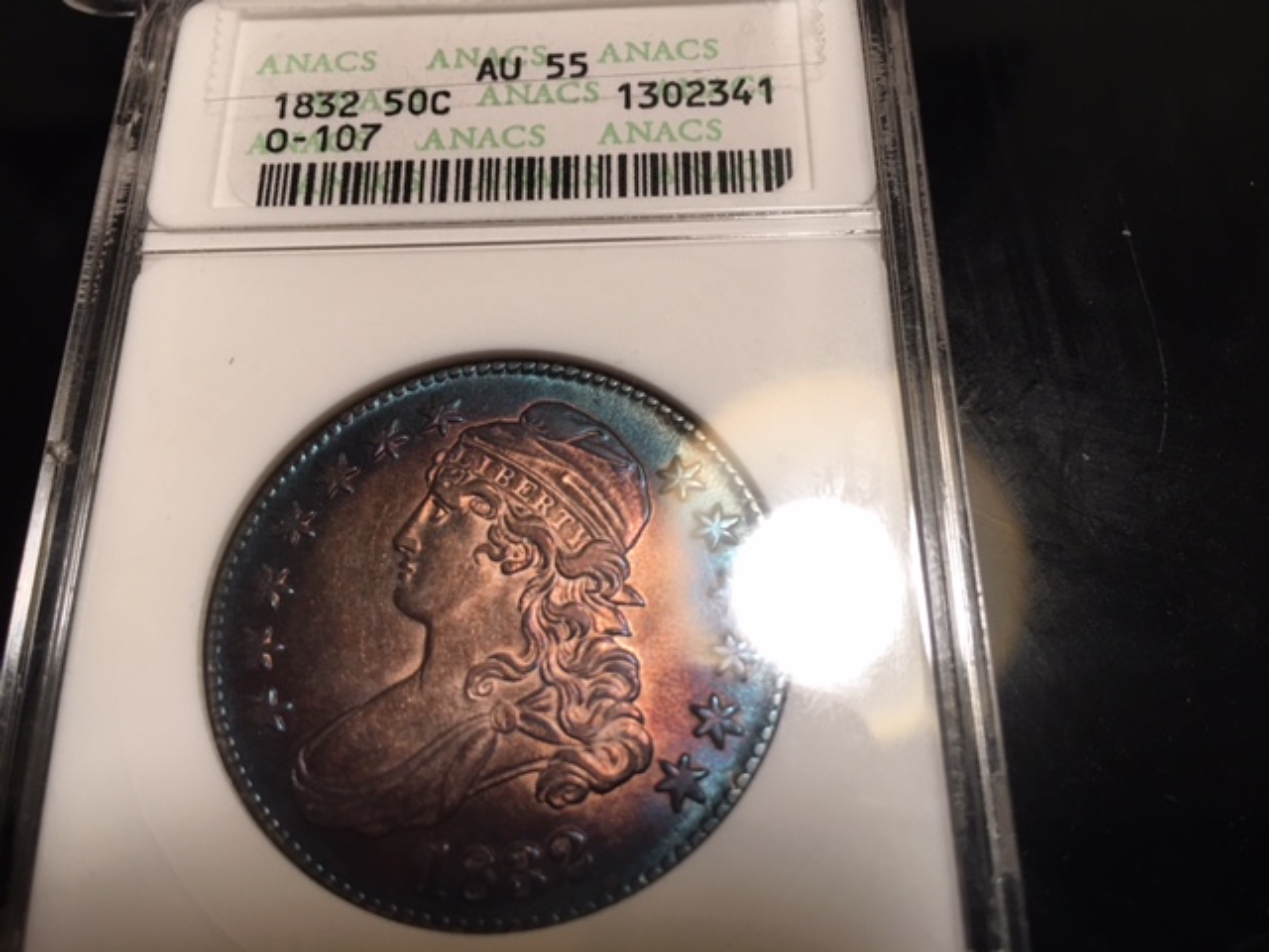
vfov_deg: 48.2
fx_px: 1063
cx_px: 634
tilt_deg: -66.2
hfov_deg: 61.7
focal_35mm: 29
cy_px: 476
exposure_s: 1/30
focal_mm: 4.15
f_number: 2.2
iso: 32
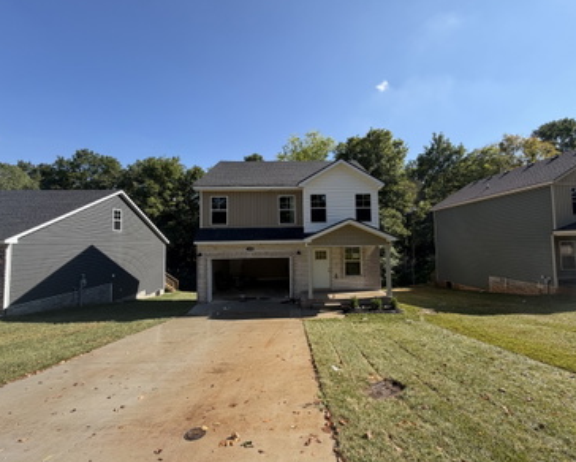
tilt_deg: +1.9
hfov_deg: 96.7
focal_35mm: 15
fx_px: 256
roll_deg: +0.9
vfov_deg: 84.1
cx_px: 302
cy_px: 229
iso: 32
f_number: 2.2
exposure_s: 1/770
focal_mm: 2.22
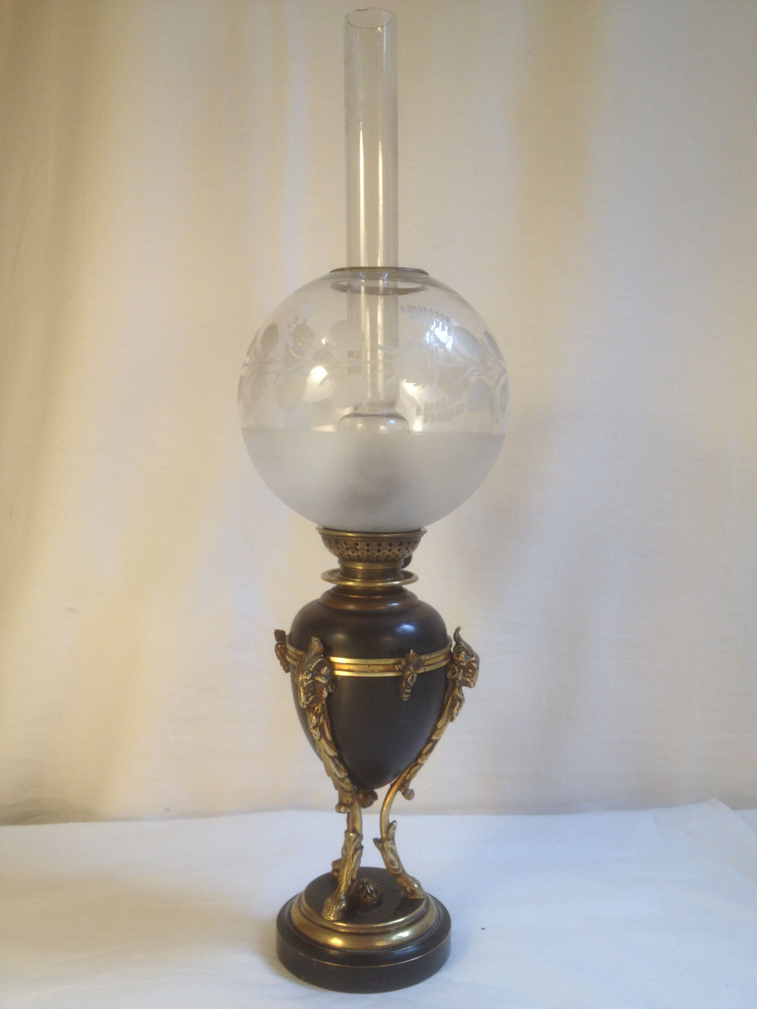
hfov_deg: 40.7
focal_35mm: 35
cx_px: 378
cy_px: 504
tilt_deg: -4.6
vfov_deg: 52.6
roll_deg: +1.3
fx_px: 1021
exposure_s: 1/40
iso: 64
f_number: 2.4
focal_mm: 4.28
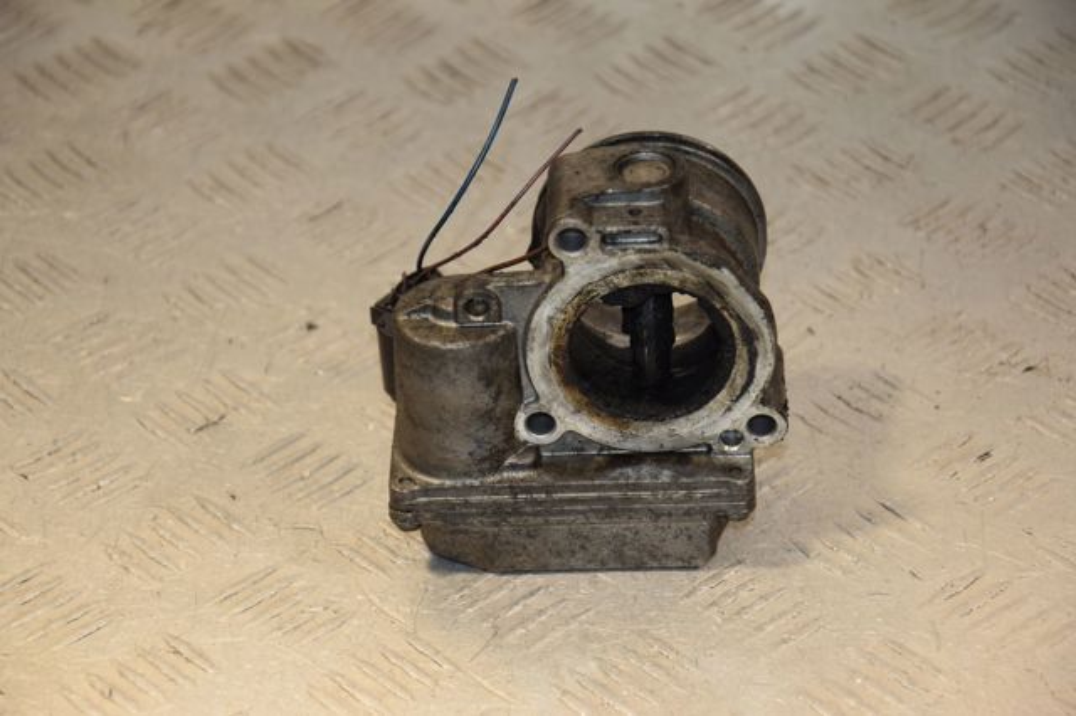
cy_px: 358
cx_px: 538
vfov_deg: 10.7
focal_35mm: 128
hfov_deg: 16.1
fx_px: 3809
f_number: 5.6
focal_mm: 85
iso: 800
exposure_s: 1/200
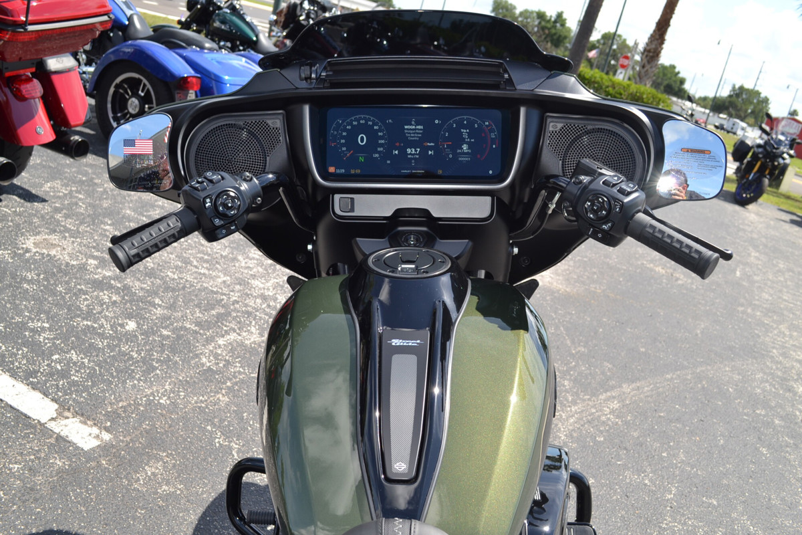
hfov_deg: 57.2
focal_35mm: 33
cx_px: 401
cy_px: 268
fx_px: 735
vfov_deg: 40.0
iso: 100
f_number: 7.1
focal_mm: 22
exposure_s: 1/200
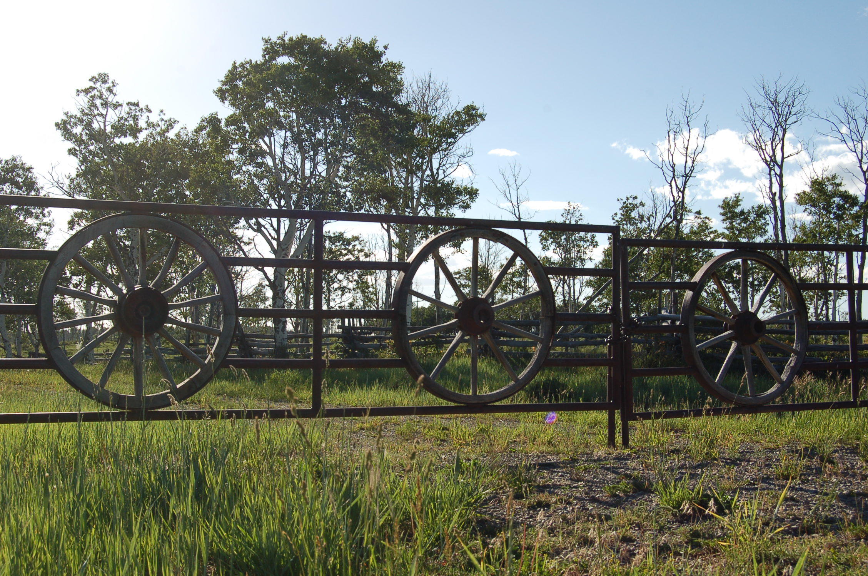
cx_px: 434
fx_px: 1155
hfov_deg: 41.2
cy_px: 288
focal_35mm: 48
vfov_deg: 28.0
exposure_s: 1/320
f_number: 9
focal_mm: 32
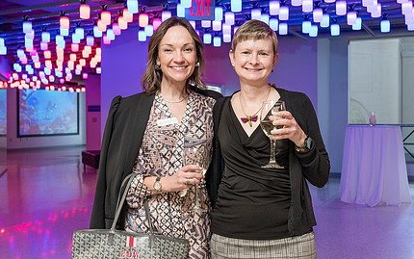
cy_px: 122
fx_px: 474
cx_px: 229
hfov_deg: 47.1
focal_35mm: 42
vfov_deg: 30.6
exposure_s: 1/100
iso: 1600
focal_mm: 28
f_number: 5
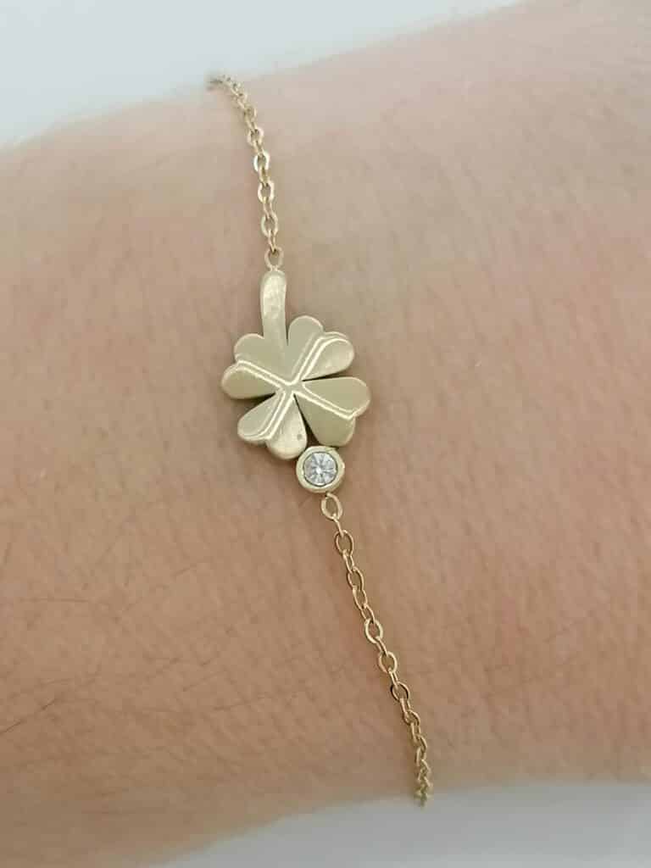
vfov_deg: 25.7
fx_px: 1906
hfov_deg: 19.4
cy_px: 434
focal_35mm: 76
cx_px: 326
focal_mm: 4.75
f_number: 1.8
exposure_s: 1/50
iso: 160
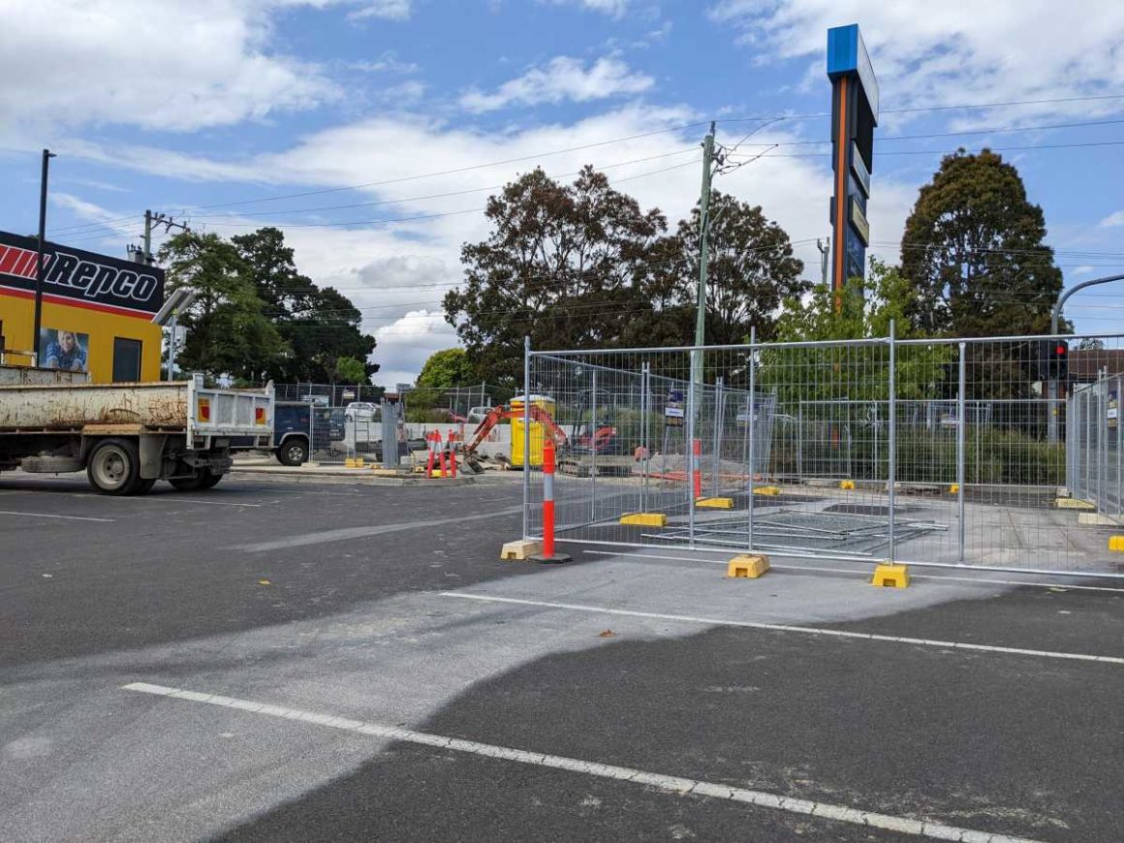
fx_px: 877
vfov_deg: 51.4
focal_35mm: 27
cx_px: 562
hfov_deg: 65.3
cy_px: 422
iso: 63
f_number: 1.73
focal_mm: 4.38
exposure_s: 1/5848
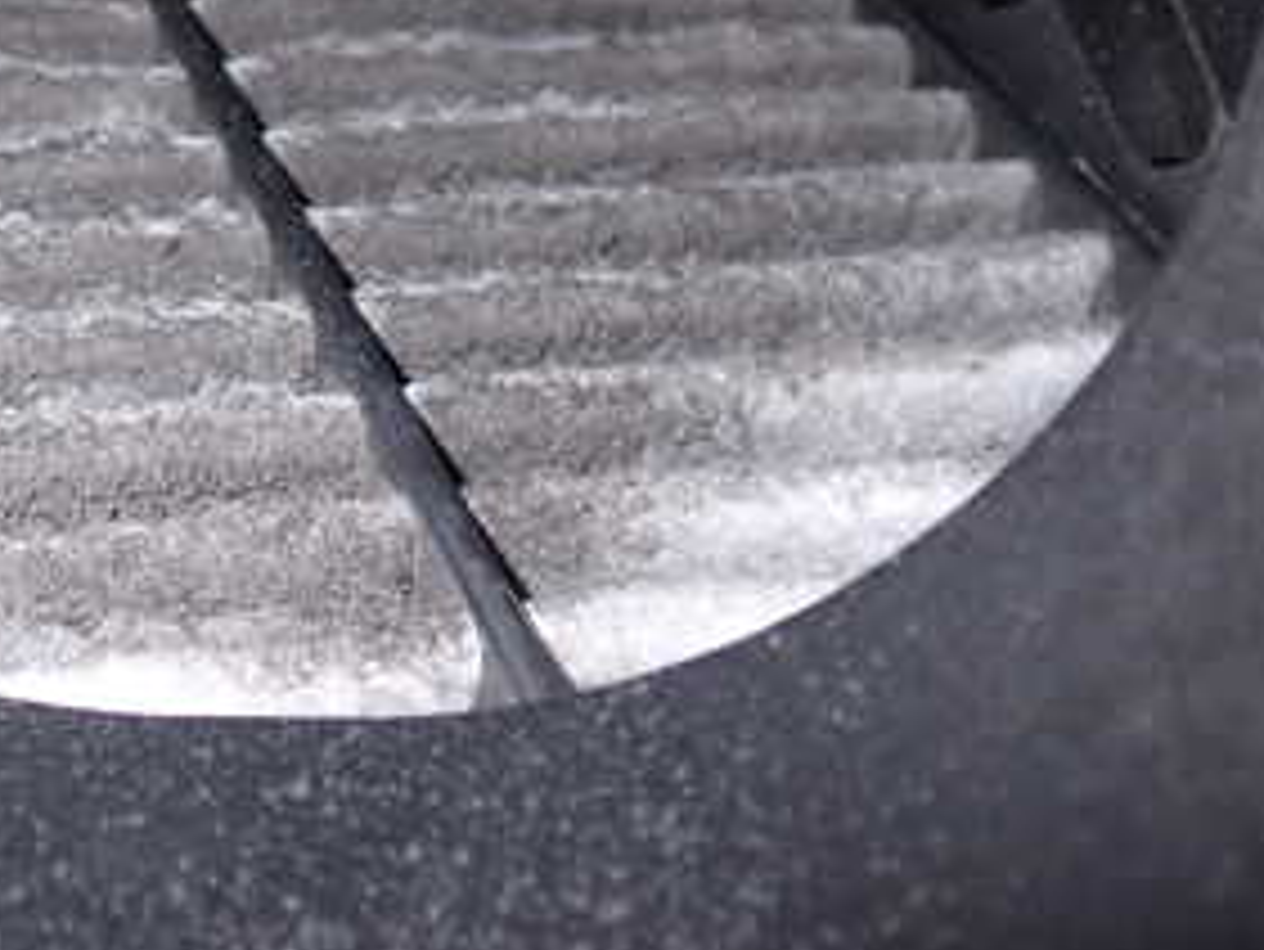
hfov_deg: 29.4
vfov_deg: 22.6
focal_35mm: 64
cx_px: 198
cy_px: 162
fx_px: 2338
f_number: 6.3
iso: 200
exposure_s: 1/30
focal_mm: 5.4
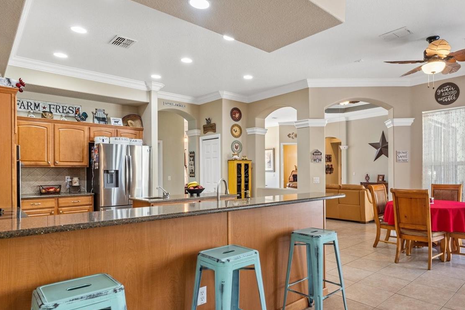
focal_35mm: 24
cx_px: 281
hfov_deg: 73.5
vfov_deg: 53.5
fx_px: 306
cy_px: 176
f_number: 7.1
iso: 400
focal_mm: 11
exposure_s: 1/2
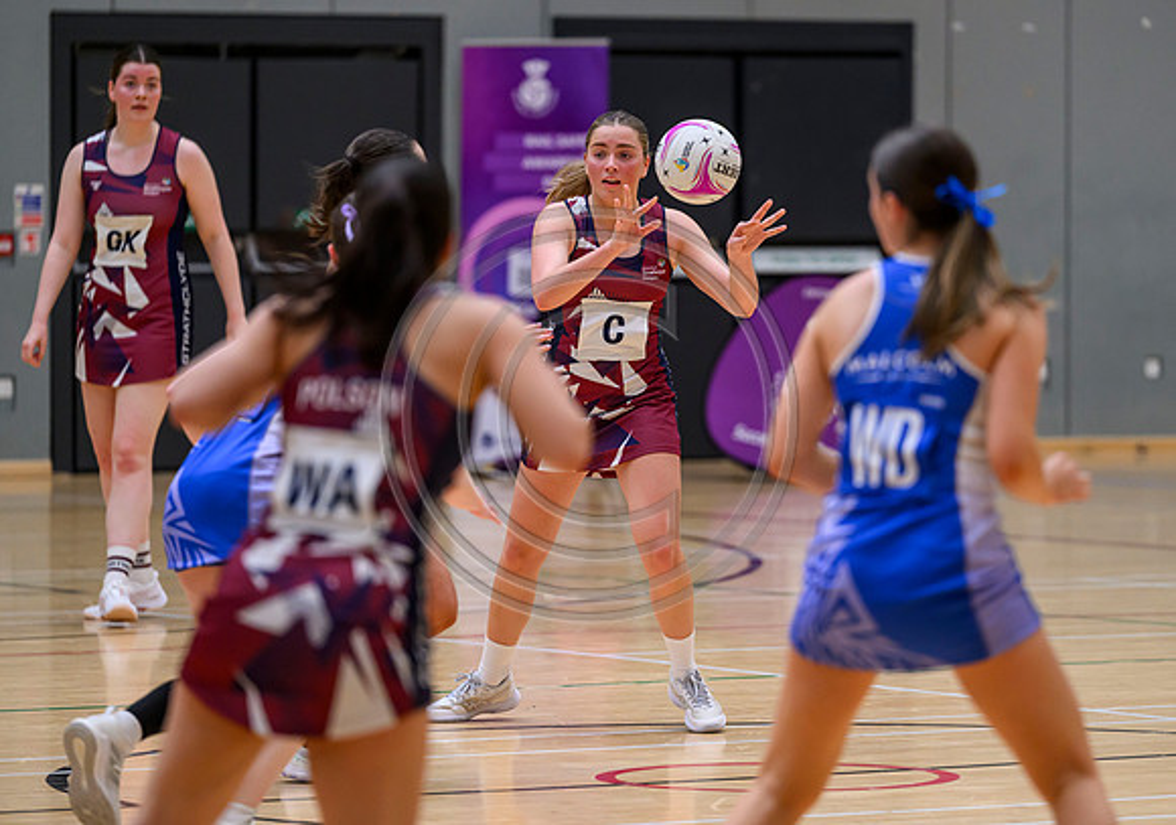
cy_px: 367
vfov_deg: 6.2
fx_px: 7639
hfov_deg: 8.8
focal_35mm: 230
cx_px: 659
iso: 3200
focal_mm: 200
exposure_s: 1/1600
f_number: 3.2
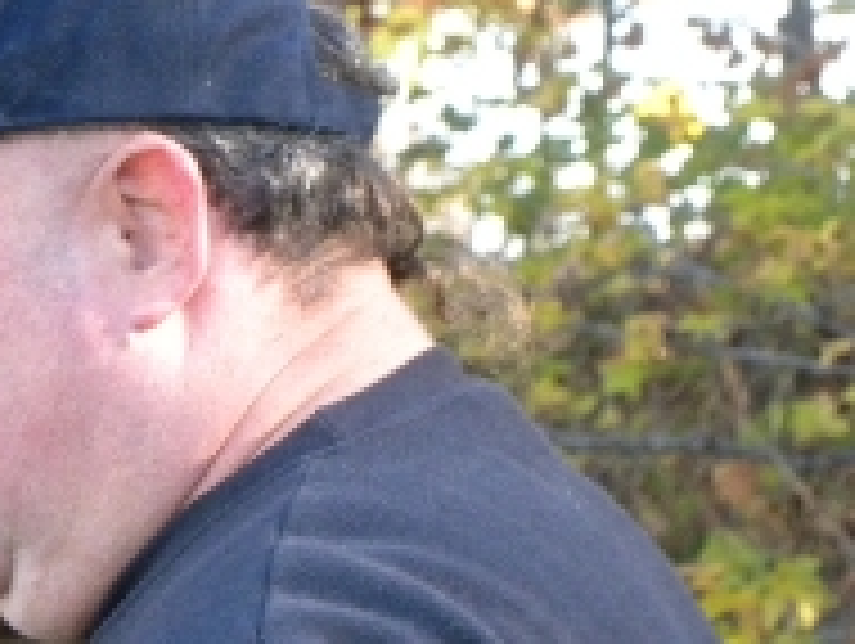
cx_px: 148
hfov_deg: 5.8
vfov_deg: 4.4
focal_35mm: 341
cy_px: 446
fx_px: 8433
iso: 465
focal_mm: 28.8
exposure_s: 1/213
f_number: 4.5
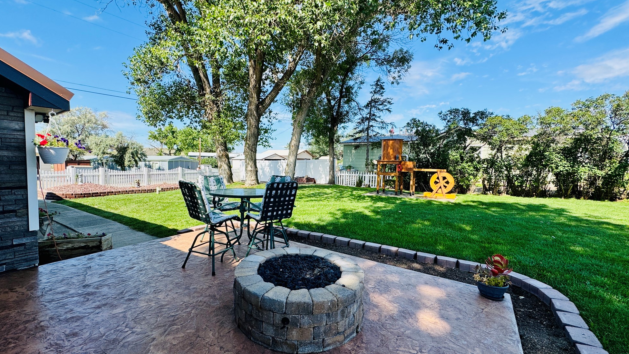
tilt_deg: -5.8
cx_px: 303
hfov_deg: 99.3
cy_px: 180
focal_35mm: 16
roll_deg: -1.0
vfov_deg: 67.1
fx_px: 267
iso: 40
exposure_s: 1/956
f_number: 2.2
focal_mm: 2.22
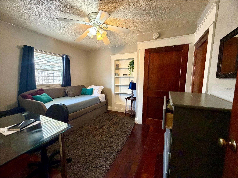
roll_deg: -0.1
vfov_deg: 85.7
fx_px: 96
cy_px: 89
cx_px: 119
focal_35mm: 14
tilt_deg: -6.4
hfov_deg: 102.1
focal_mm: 2.22
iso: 500
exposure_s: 1/60
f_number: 2.2
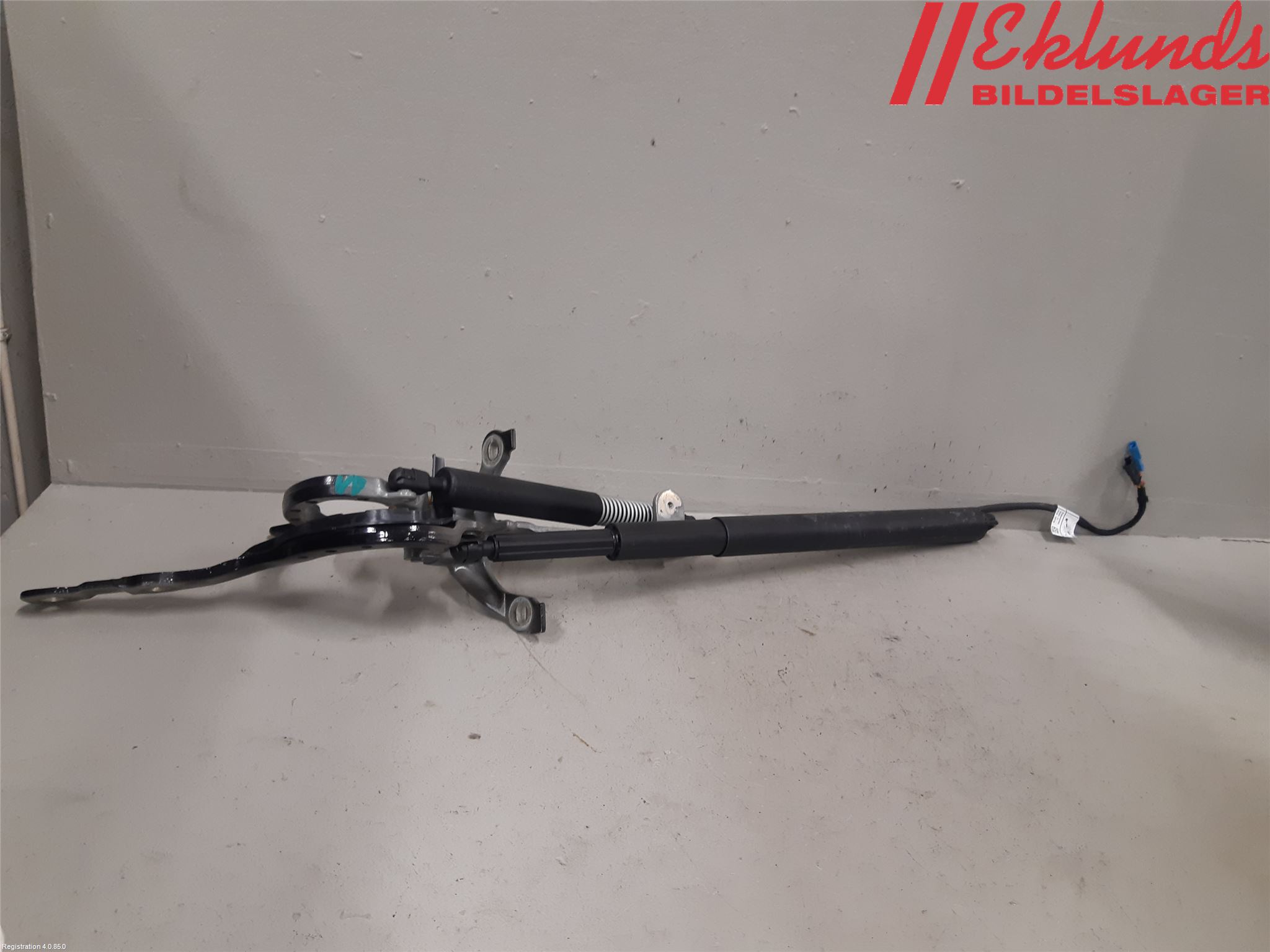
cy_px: 476
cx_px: 635
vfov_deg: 53.1
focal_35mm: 26
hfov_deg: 67.3
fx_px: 954
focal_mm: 3.93
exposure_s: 1/50
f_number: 1.7
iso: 125
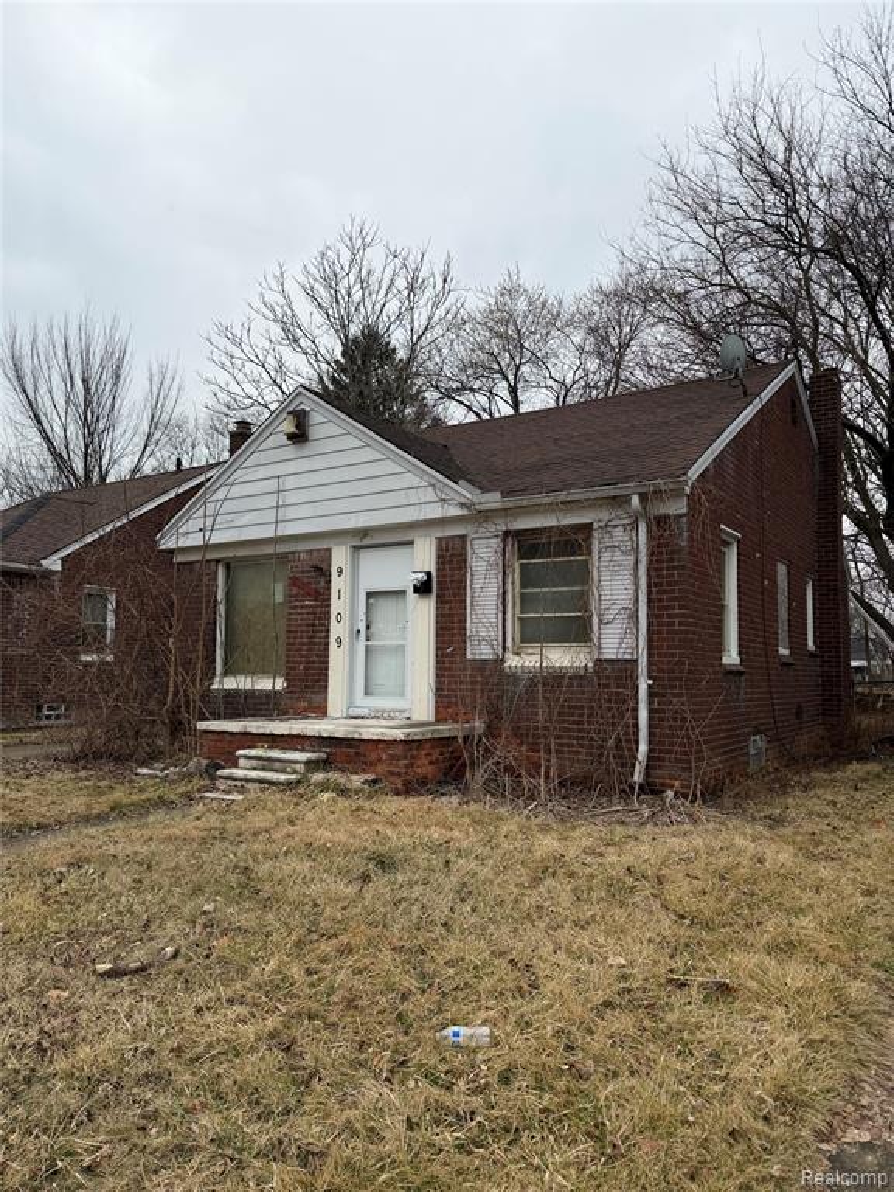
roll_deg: -0.6
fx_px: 826
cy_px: 596
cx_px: 447
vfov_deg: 71.6
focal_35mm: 24
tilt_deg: +3.9
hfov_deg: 56.8
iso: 80
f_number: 1.78
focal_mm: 6.76
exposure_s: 1/2000
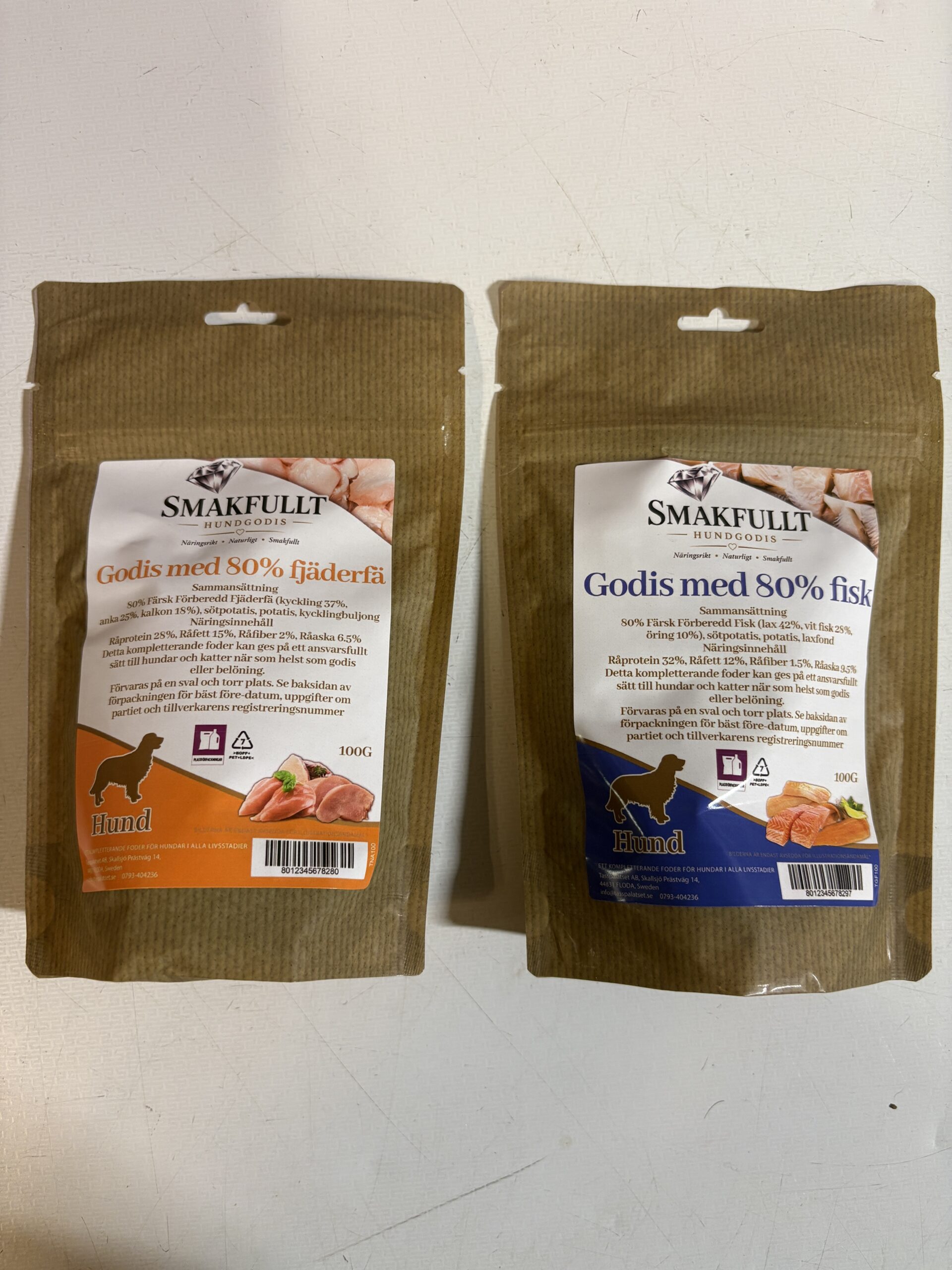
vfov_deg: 67.3
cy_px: 635
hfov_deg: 53.1
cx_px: 476
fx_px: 953
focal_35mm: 26
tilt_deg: -89.5
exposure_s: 1/50
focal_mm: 5.96
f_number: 1.6
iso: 125
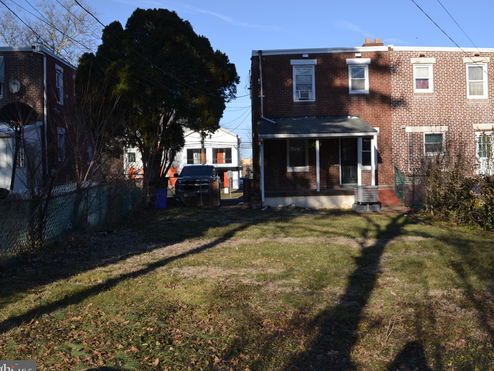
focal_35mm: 40
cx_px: 260
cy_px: 190
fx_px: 571
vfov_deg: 36.0
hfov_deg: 46.8
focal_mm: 24
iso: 100
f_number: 6.3
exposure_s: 1/200
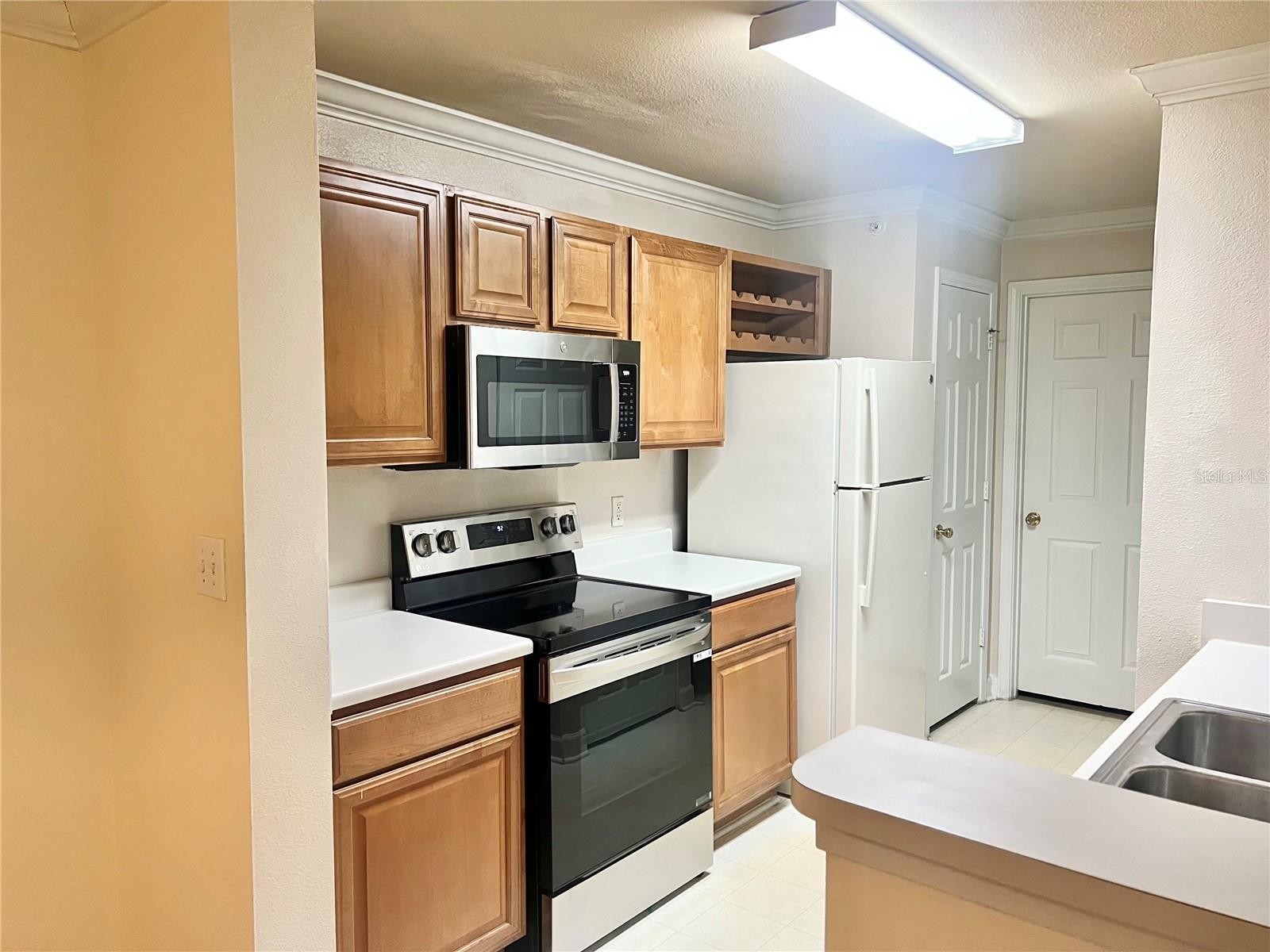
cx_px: 635
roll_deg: +0.3
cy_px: 476
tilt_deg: -5.0
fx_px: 954
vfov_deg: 53.1
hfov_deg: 67.3
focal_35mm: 26
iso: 125
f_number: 1.5
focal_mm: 5.7
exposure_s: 1/60
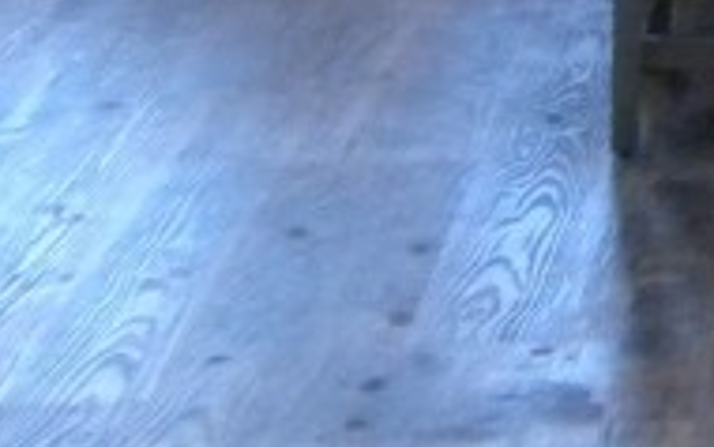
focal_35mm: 211
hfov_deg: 8.9
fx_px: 4108
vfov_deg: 5.9
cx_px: 1789
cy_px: -751
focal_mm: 6.6
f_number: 3.5
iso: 400
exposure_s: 1/62.2
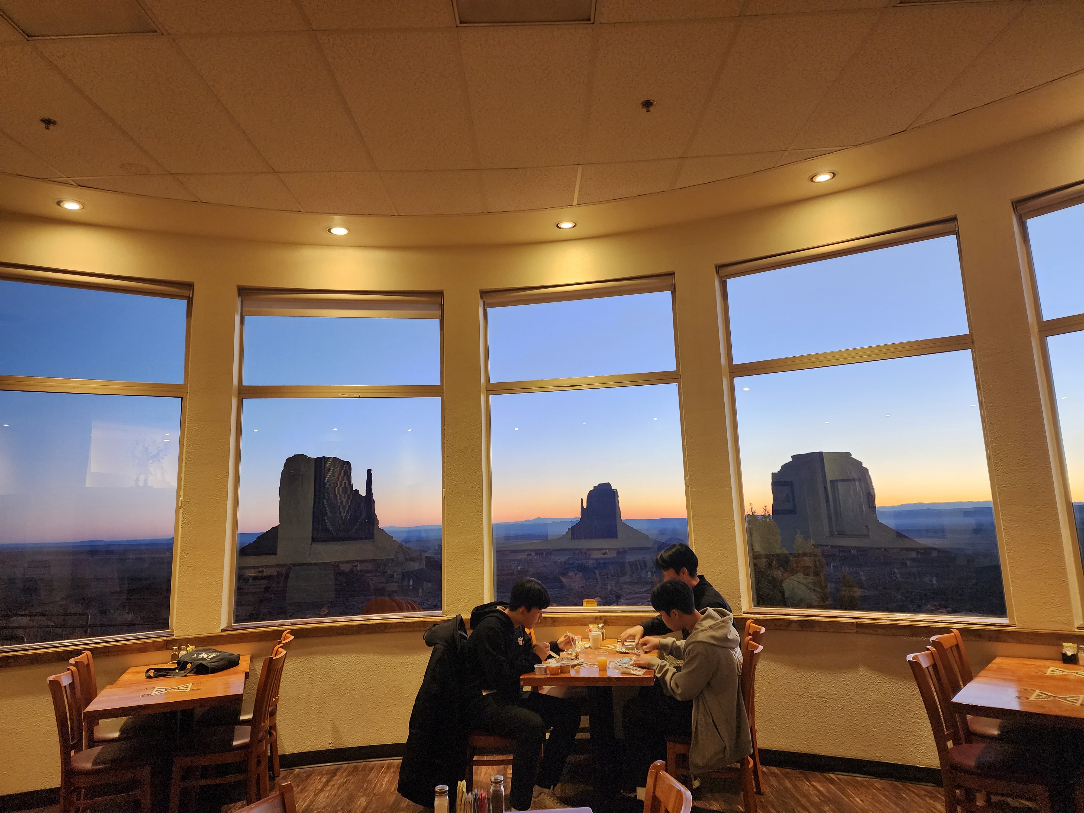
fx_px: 720
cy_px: 406
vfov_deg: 58.9
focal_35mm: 23
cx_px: 542
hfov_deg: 73.9
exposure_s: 1/120
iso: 320
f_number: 1.8
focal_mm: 6.4
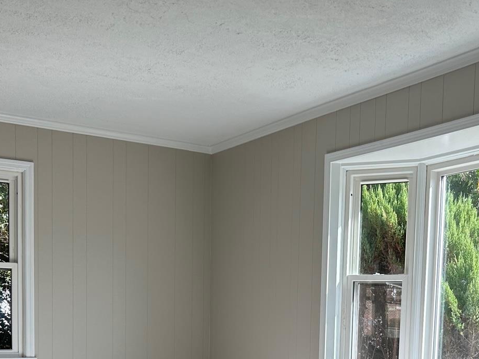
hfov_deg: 33.6
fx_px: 789
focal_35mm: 57
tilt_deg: -5.1
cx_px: 301
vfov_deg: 24.2
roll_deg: -1.0
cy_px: 378
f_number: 1.5
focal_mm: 5.7
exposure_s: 1/581
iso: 50
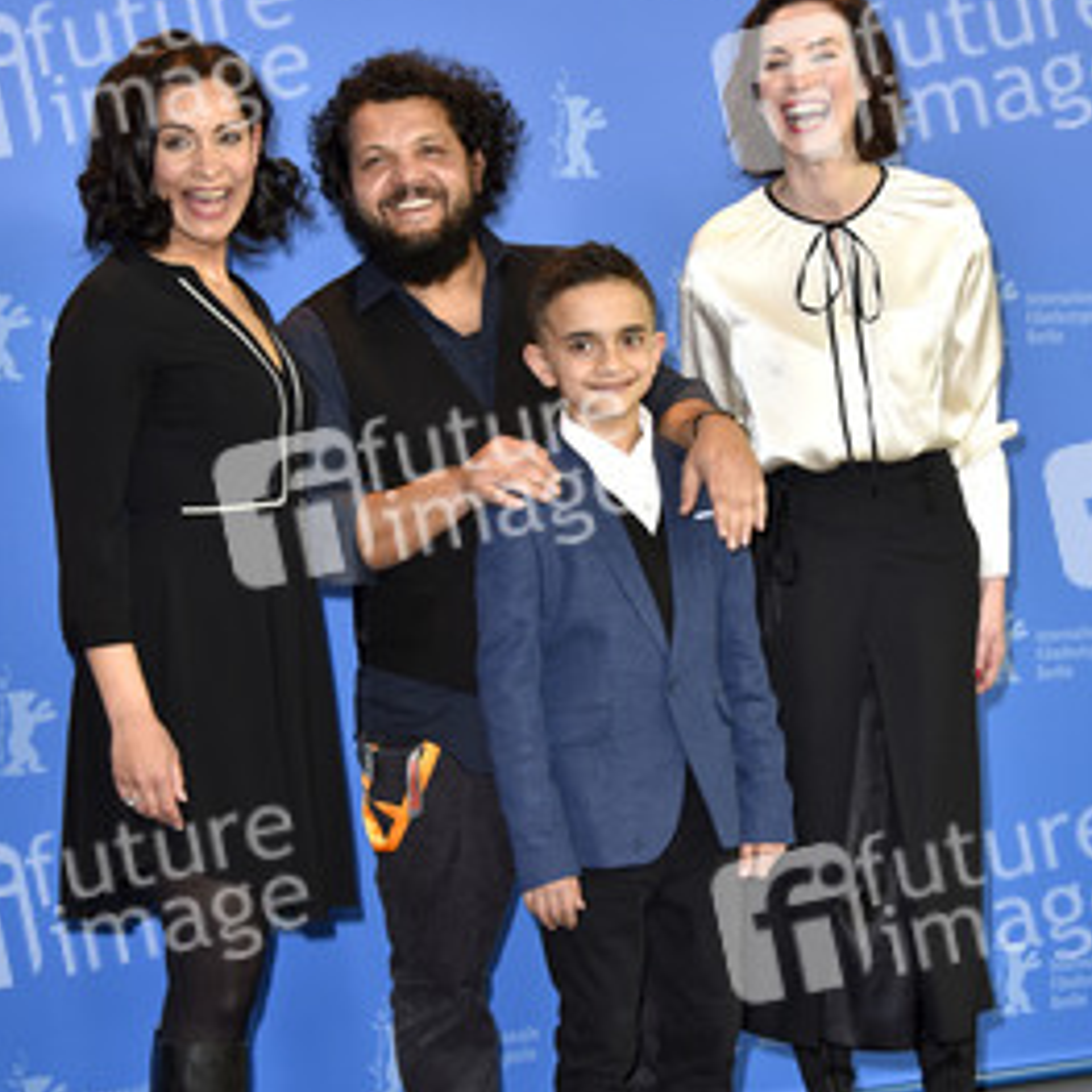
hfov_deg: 21.7
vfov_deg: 21.6
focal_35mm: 80
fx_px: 2855
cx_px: 548
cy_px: 698
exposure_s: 1/125
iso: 640
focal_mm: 62
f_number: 5.6
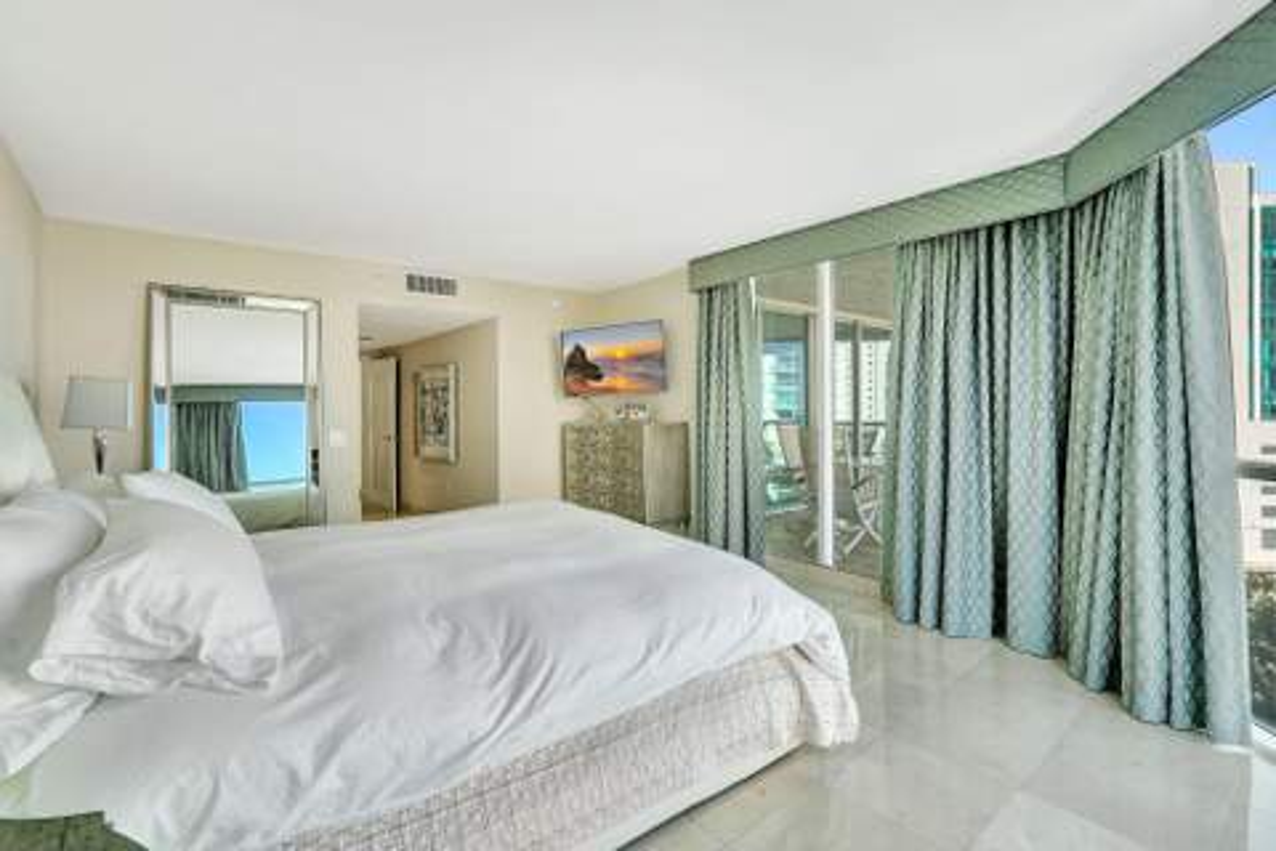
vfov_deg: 72.1
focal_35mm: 16
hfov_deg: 95.0
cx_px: 638
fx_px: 585
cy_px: 426
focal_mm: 16.5
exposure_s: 1/40
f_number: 13
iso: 640
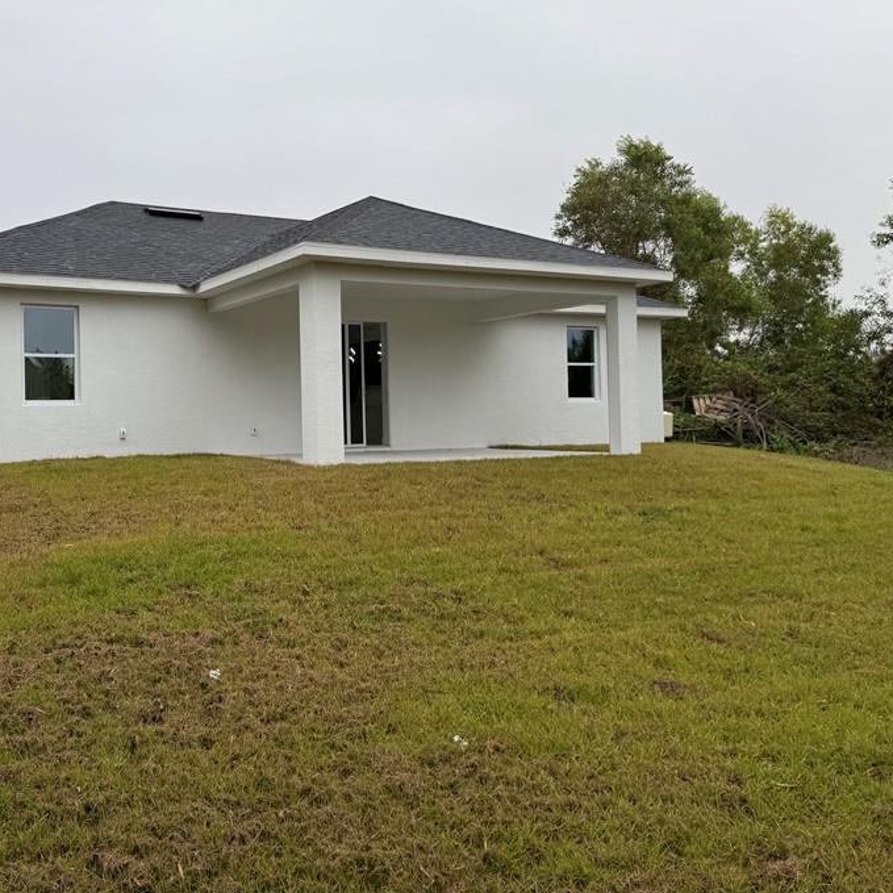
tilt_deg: +2.7
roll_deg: +0.8
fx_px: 934
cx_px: 254
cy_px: 396
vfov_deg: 51.0
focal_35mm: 32
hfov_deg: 49.6
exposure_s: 1/840
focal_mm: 6.76
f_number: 1.78
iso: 80
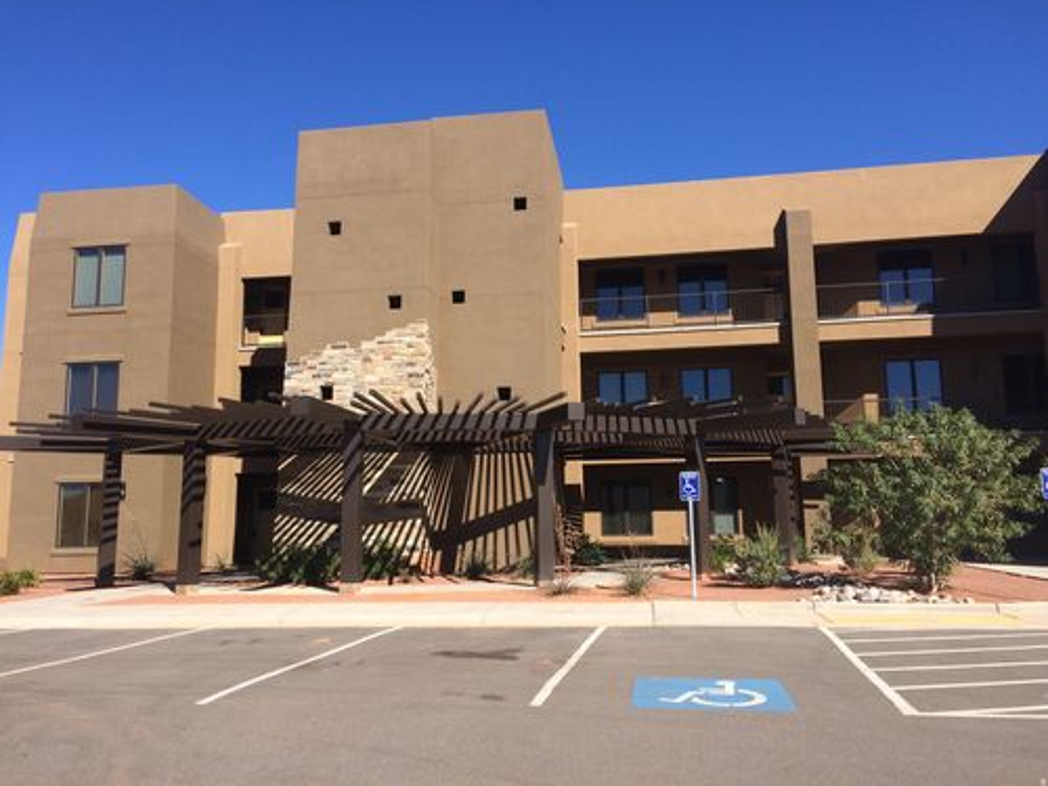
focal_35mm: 29
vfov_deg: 48.2
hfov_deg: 61.7
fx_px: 878
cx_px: 524
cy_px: 393
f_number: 2.2
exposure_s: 1/1953
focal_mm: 4.15
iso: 32
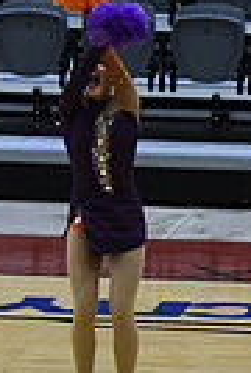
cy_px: 380
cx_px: 789
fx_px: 4713
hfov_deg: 3.0
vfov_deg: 4.5
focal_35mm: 453
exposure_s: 1/500
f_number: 4
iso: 4000
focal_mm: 70
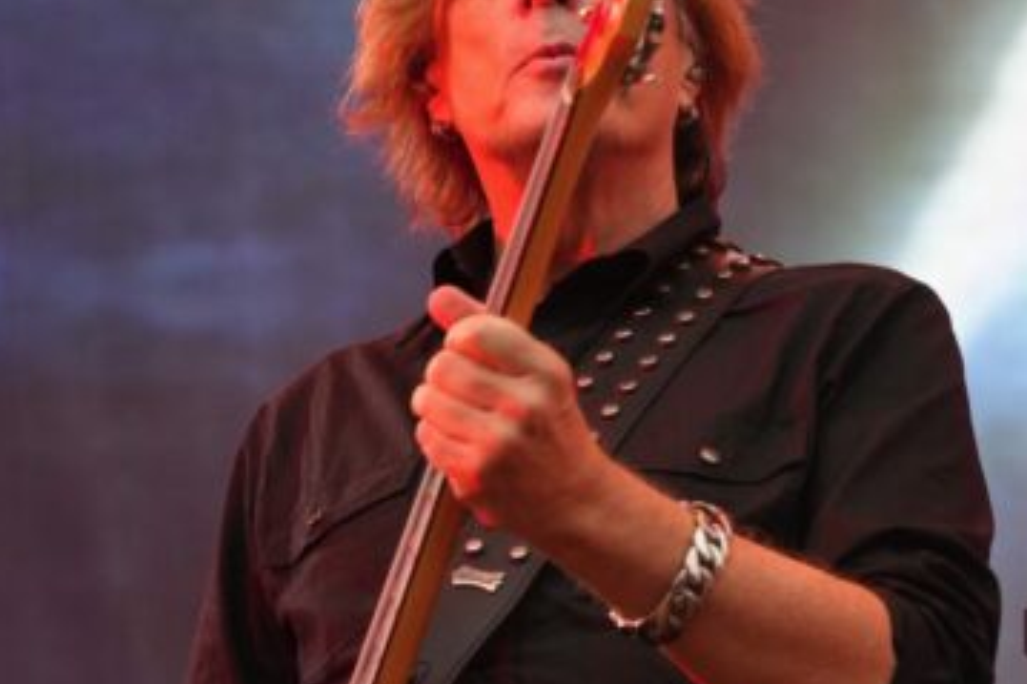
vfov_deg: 3.7
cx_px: 761
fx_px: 10523
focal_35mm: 369
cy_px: 226
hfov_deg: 5.6
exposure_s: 1/200
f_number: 5.6
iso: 800
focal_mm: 115
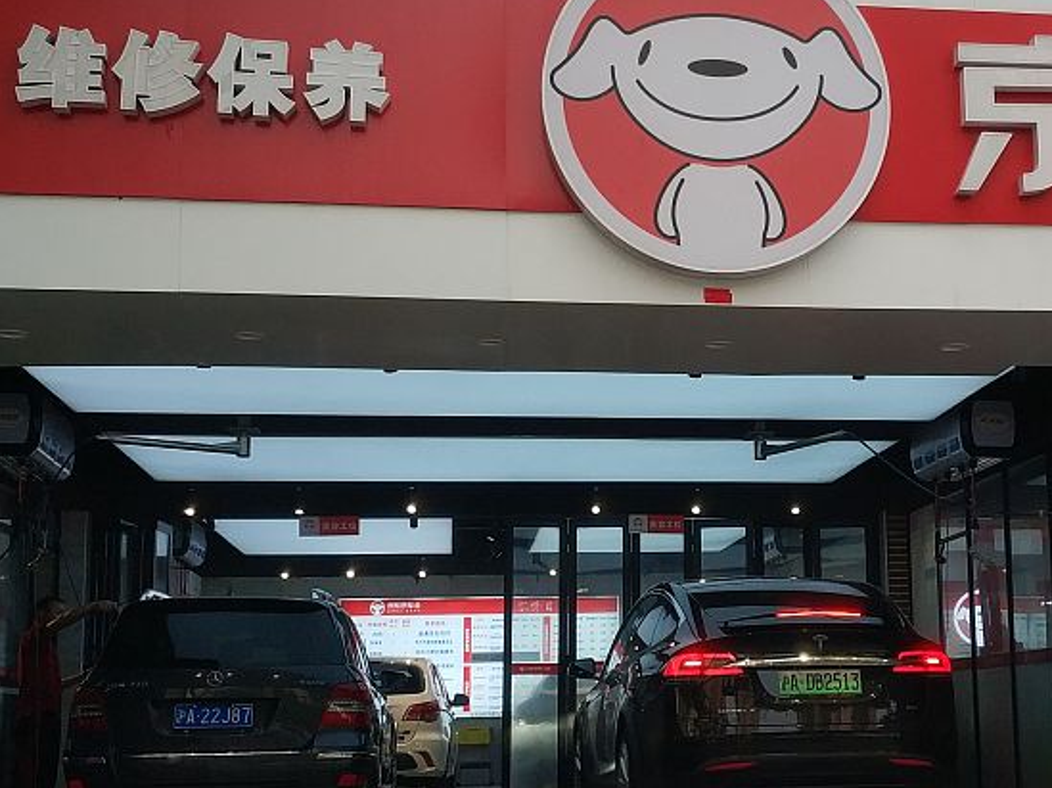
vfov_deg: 21.0
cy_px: 456
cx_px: 736
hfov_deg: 27.6
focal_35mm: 70
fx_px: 2126
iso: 165
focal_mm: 4.5
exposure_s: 1/350
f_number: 2
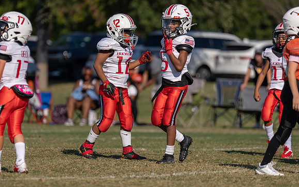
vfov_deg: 4.4
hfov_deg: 7.0
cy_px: 99
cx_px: 140
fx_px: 2453
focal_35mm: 301
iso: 125
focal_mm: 200
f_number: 2.8
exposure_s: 1/4000
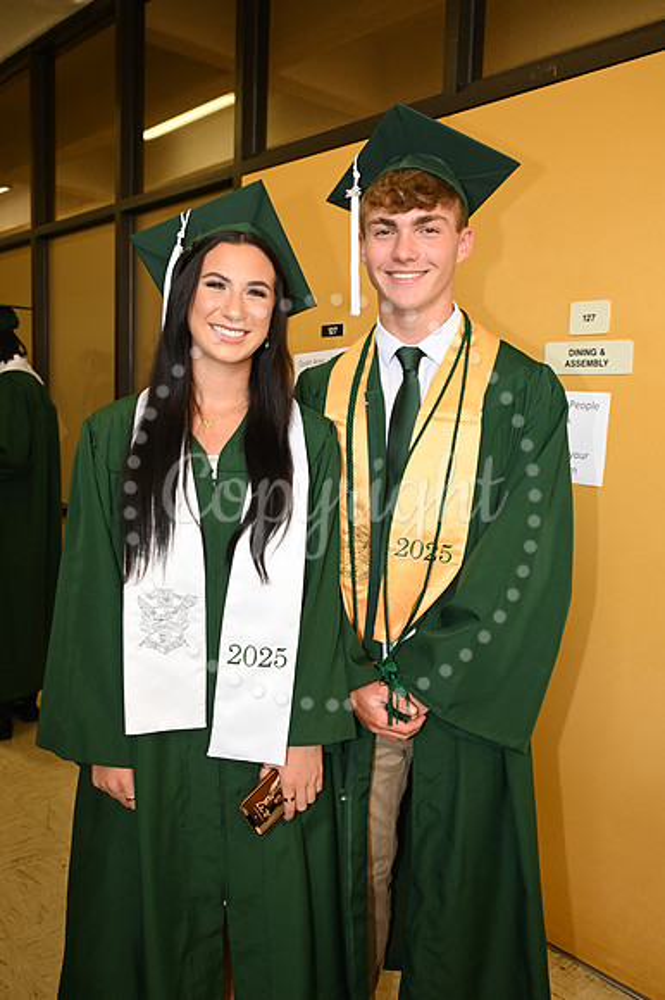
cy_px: 500
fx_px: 860
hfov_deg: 42.3
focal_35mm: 31
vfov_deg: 60.3
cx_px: 332
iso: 1600
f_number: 5.6
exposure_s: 1/60
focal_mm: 31
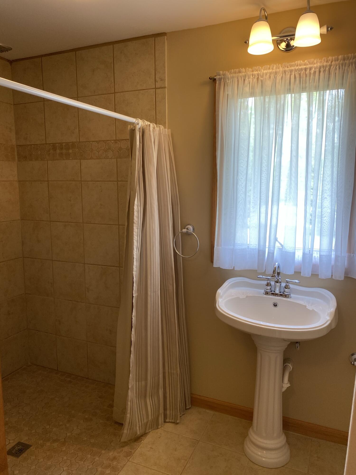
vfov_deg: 67.3
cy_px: 238
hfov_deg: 53.1
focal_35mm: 26
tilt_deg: -8.2
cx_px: 178
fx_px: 357
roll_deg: -0.1
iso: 80
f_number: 1.8
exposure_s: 1/120
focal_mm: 4.25
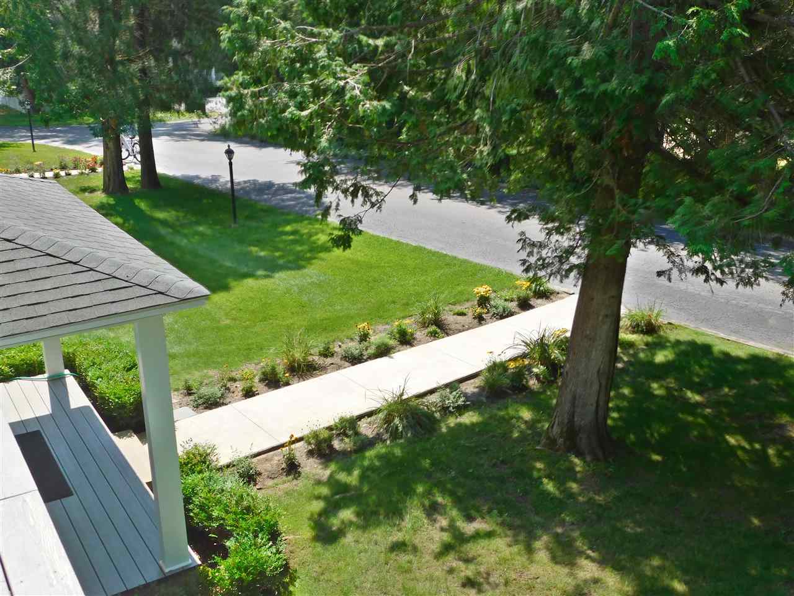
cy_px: 298
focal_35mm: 36
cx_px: 397
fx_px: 826
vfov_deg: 39.7
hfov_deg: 51.4
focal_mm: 6.3
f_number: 3.5
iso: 125
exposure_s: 1/400
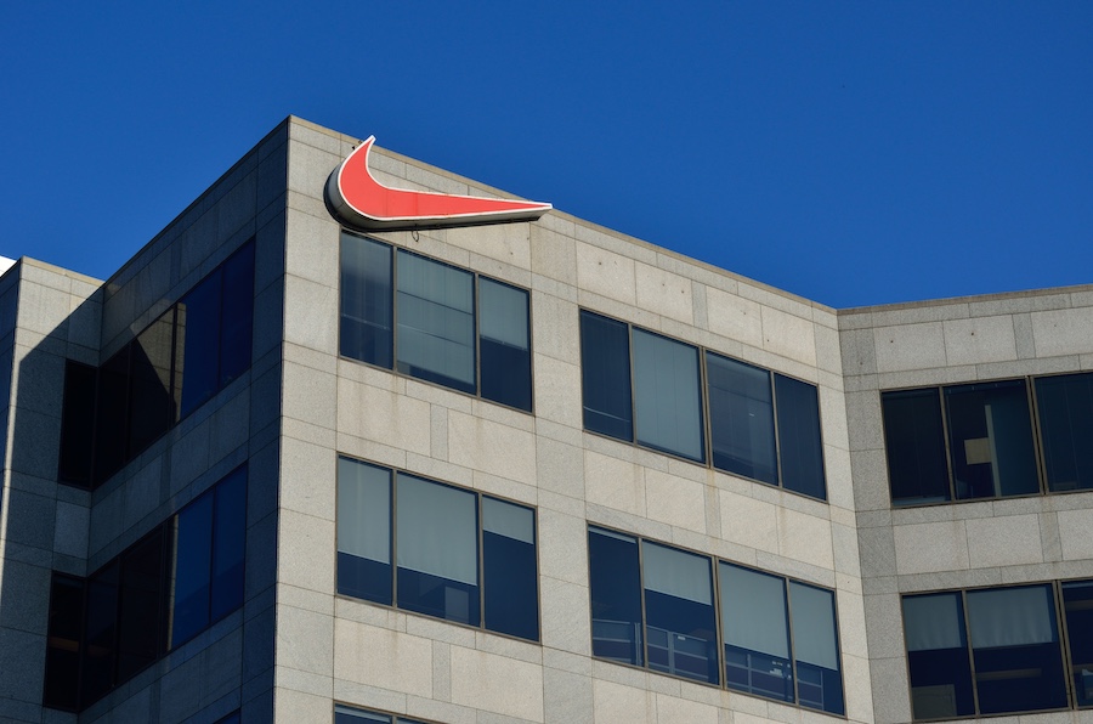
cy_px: 362
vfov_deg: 16.5
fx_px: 2499
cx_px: 546
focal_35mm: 82
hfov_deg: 24.7
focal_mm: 55
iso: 100
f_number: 8
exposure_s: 1/500
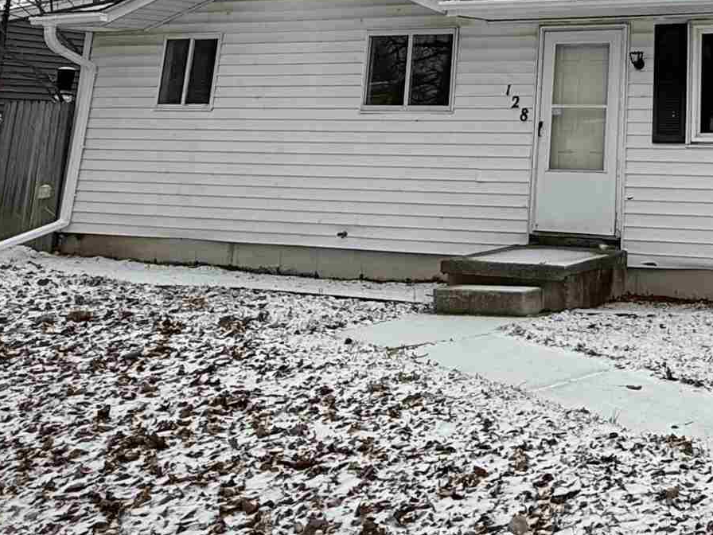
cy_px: -49
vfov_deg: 27.7
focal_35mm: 48
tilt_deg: +11.9
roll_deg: -1.0
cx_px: 742
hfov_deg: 35.2
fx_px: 989
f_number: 2.2
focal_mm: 2.22
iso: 50
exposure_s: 1/1572
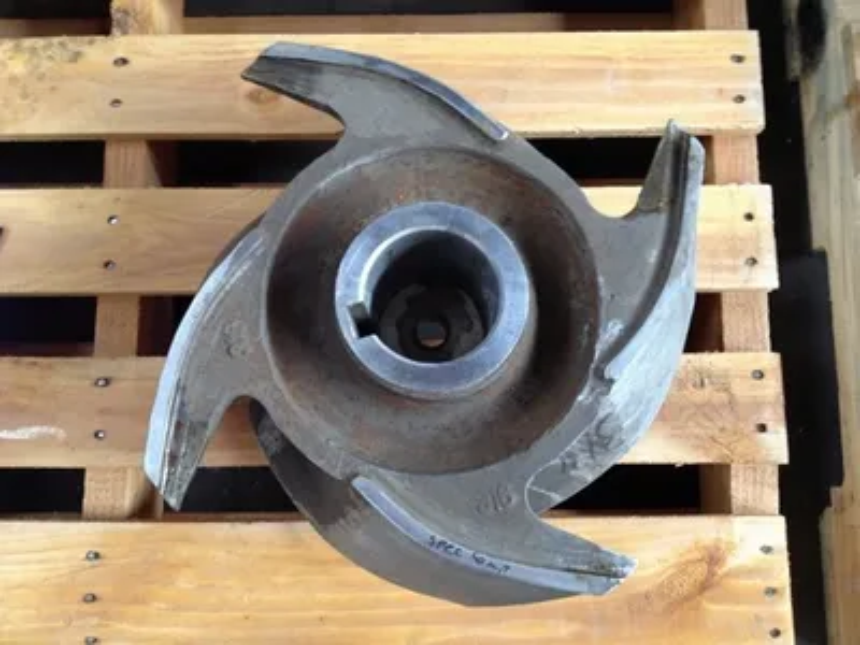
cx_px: 430
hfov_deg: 52.6
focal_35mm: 35
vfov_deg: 40.7
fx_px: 870
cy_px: 322
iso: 100
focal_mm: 4.28
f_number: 2.4
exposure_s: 1/20
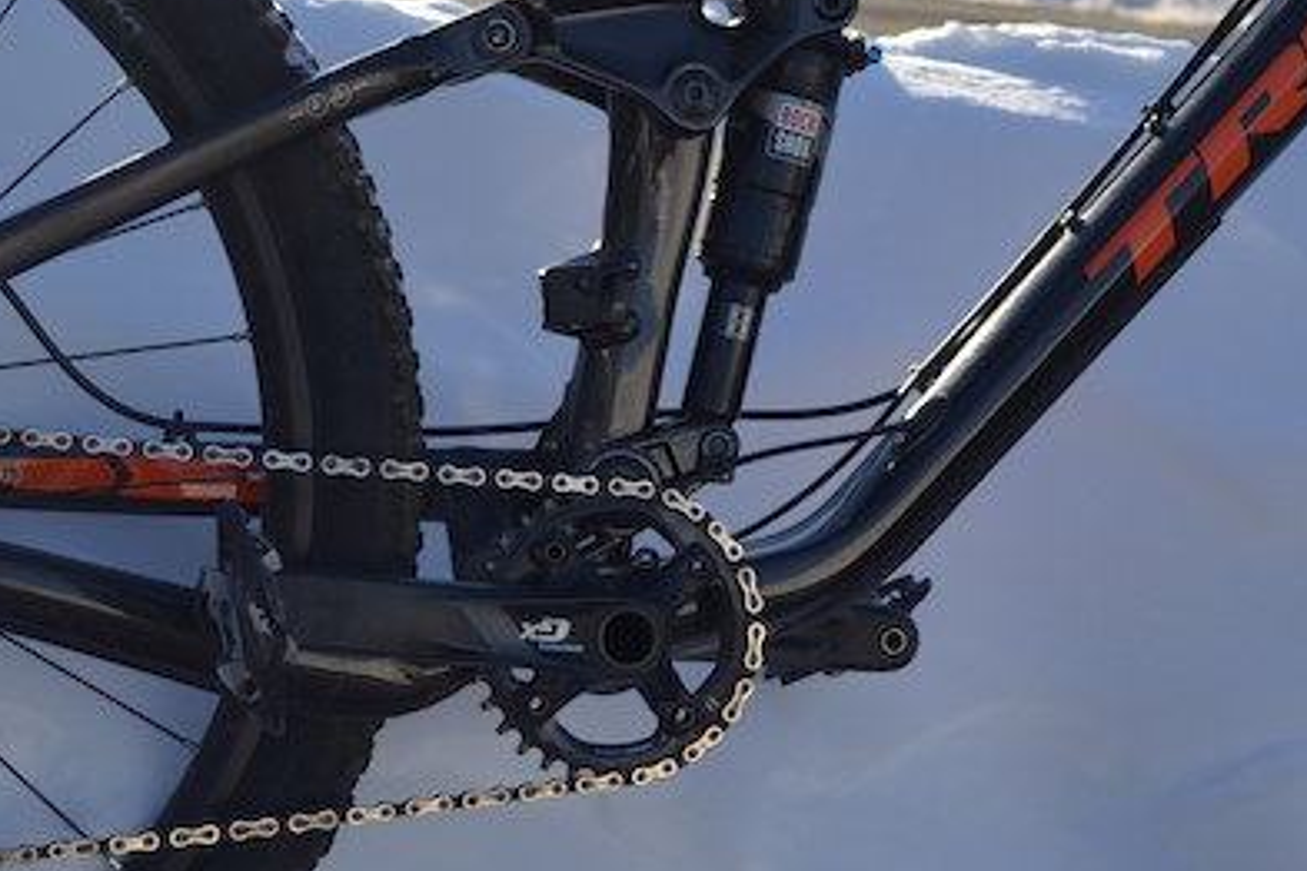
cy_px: 337
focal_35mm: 86
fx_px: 3122
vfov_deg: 15.9
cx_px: 735
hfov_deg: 23.6
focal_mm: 22
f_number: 3.8
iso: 100
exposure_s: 1/800
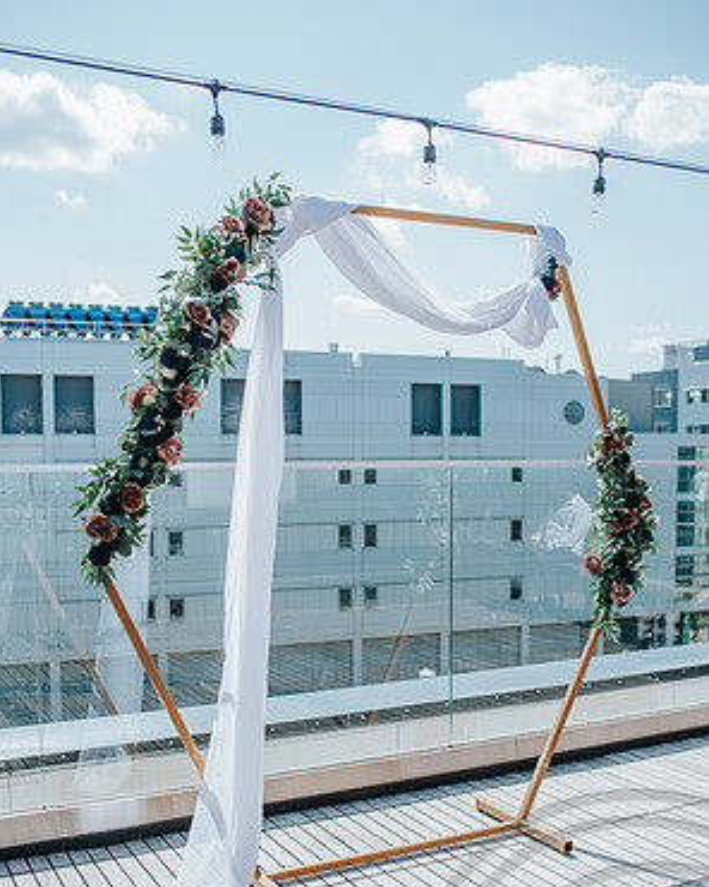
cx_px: 354
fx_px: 1049
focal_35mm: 40
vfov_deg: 45.5
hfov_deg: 37.3
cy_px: 537
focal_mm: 35
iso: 100
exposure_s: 1/1000
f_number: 3.2
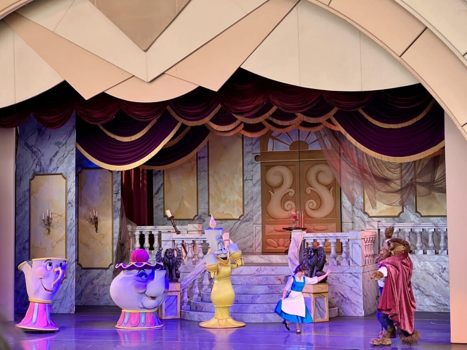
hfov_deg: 25.3
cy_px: 175
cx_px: 234
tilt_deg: +3.0
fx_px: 1039
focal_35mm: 77
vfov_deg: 19.1
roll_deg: +0.8
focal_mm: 9
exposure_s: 1/62
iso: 200
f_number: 2.8
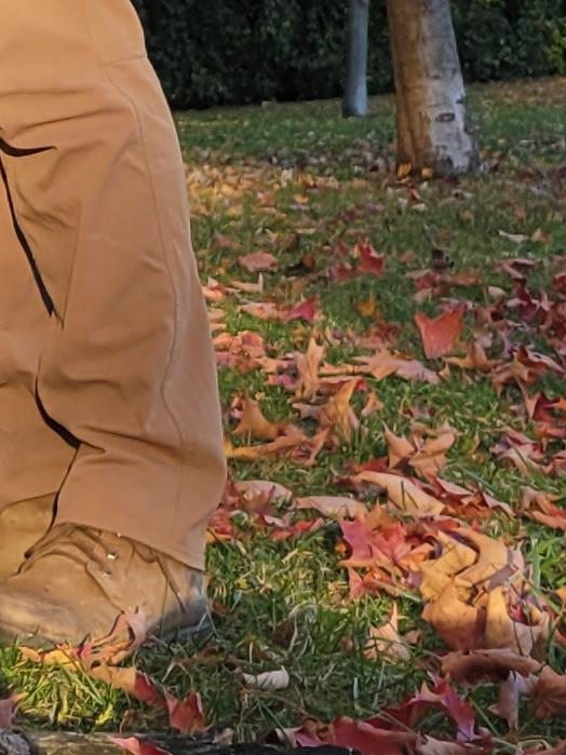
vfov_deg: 12.6
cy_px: -294
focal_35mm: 150
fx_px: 3271
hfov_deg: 9.5
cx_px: -415
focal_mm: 5.4
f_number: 1.8
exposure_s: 1/419
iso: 40
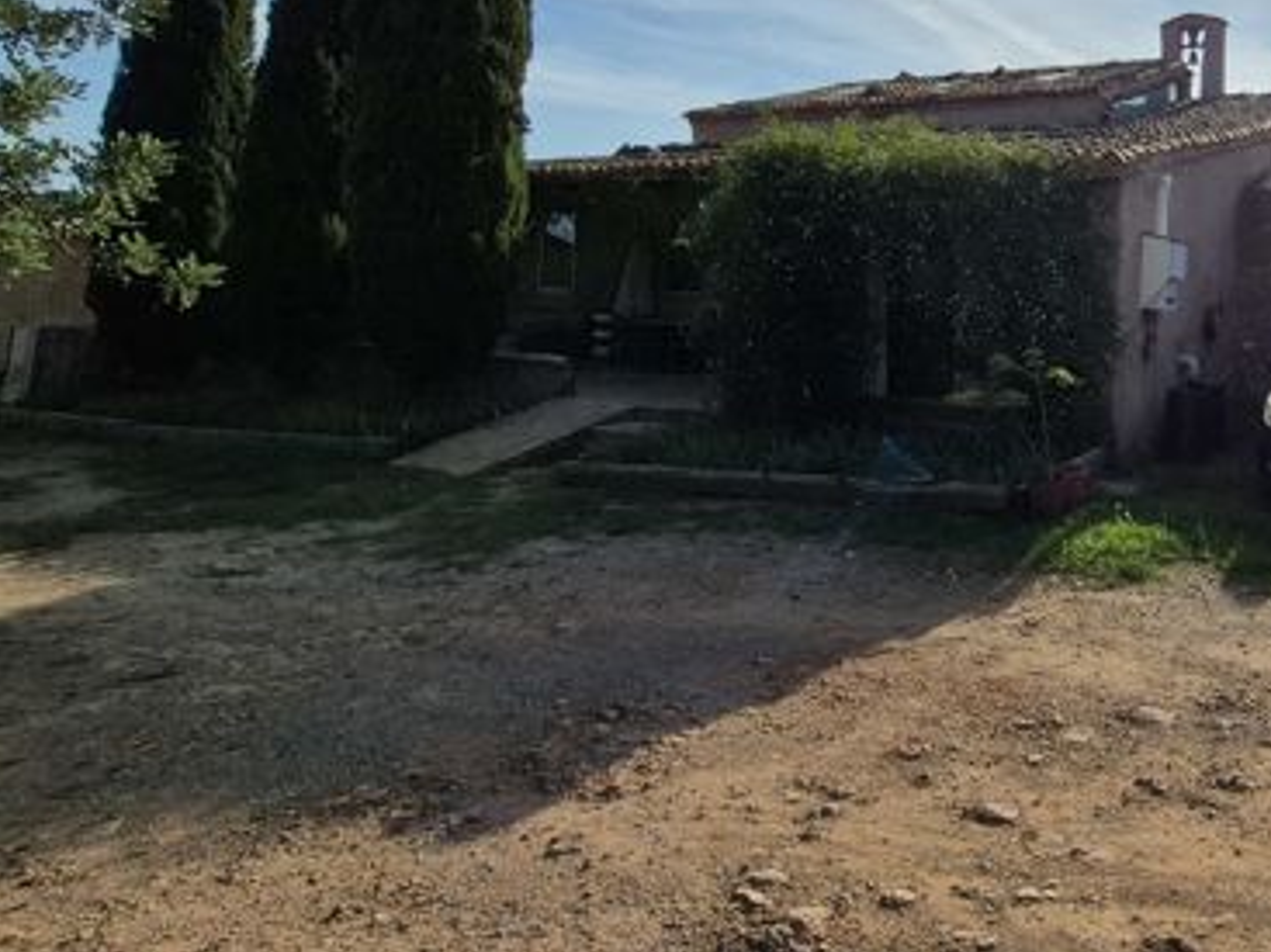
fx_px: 918
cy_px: 263
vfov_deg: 52.9
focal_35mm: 25
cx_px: 1106
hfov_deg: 60.5
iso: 50
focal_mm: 1.74
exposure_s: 1/4592
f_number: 2.2
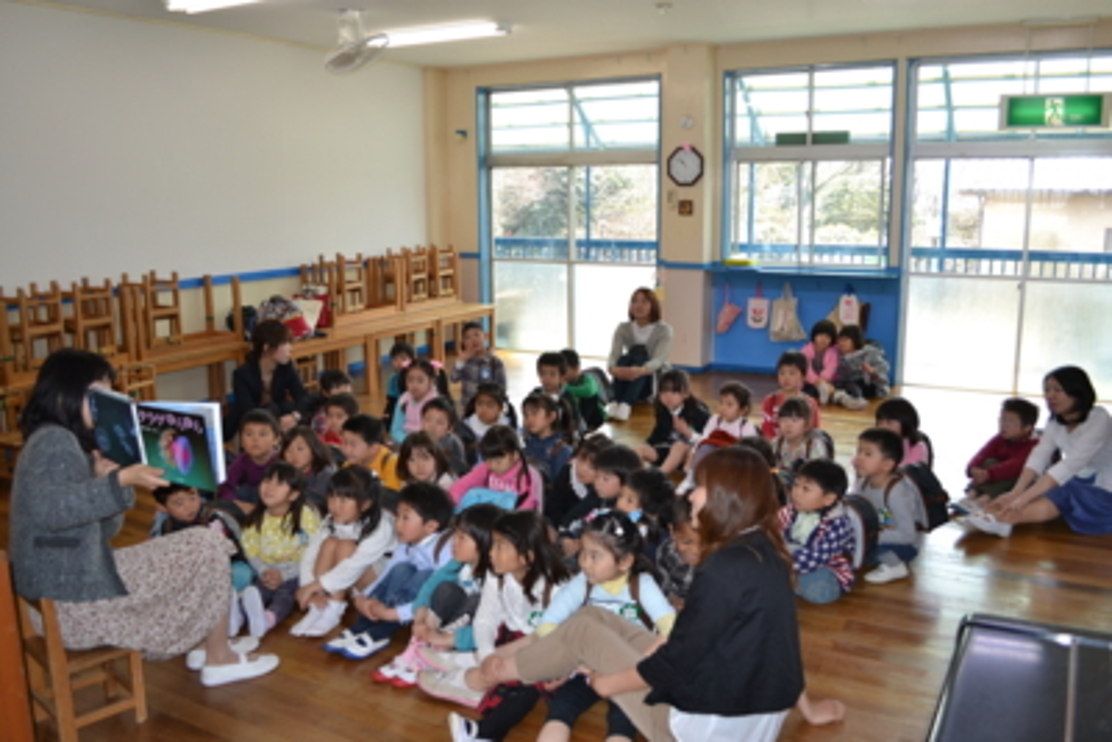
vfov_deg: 43.6
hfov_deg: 61.9
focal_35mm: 30
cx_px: 556
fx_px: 927
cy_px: 371
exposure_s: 1/125
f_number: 4
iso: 220
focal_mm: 20
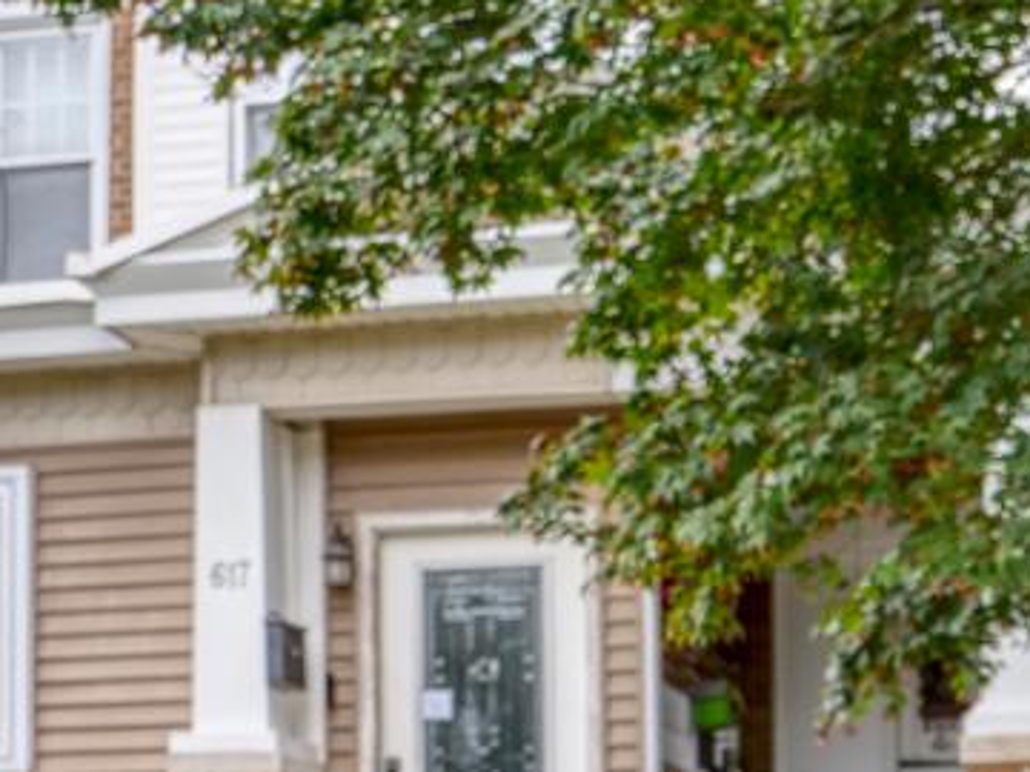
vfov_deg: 15.8
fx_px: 2708
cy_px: 859
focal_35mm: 91
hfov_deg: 21.5
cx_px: 498
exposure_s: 1/400
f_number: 4
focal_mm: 16
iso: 400
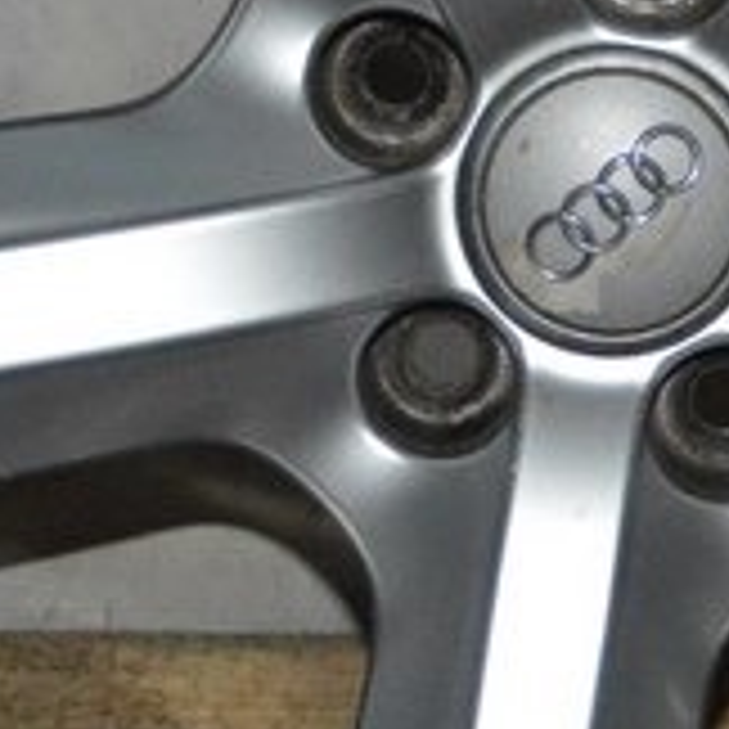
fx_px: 5385
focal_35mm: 226
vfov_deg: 7.7
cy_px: 43
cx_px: 666
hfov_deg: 7.7
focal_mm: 28
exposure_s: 1/60
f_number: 4
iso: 3200
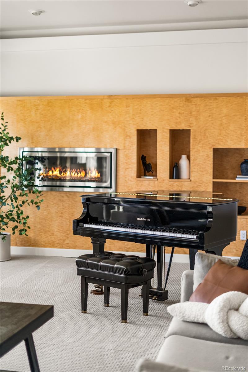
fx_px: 517
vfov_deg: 39.6
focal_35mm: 50
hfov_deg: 27.0
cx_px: 124
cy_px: 186
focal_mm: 50
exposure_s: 1/1250
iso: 400
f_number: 1.8
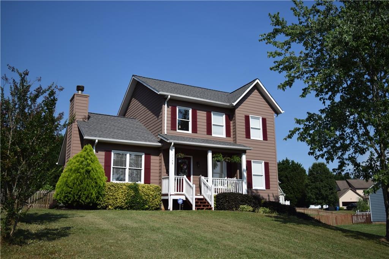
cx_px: 194
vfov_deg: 36.8
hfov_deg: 53.1
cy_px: 130
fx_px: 389
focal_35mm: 36
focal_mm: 24
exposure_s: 1/4000
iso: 200
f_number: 4
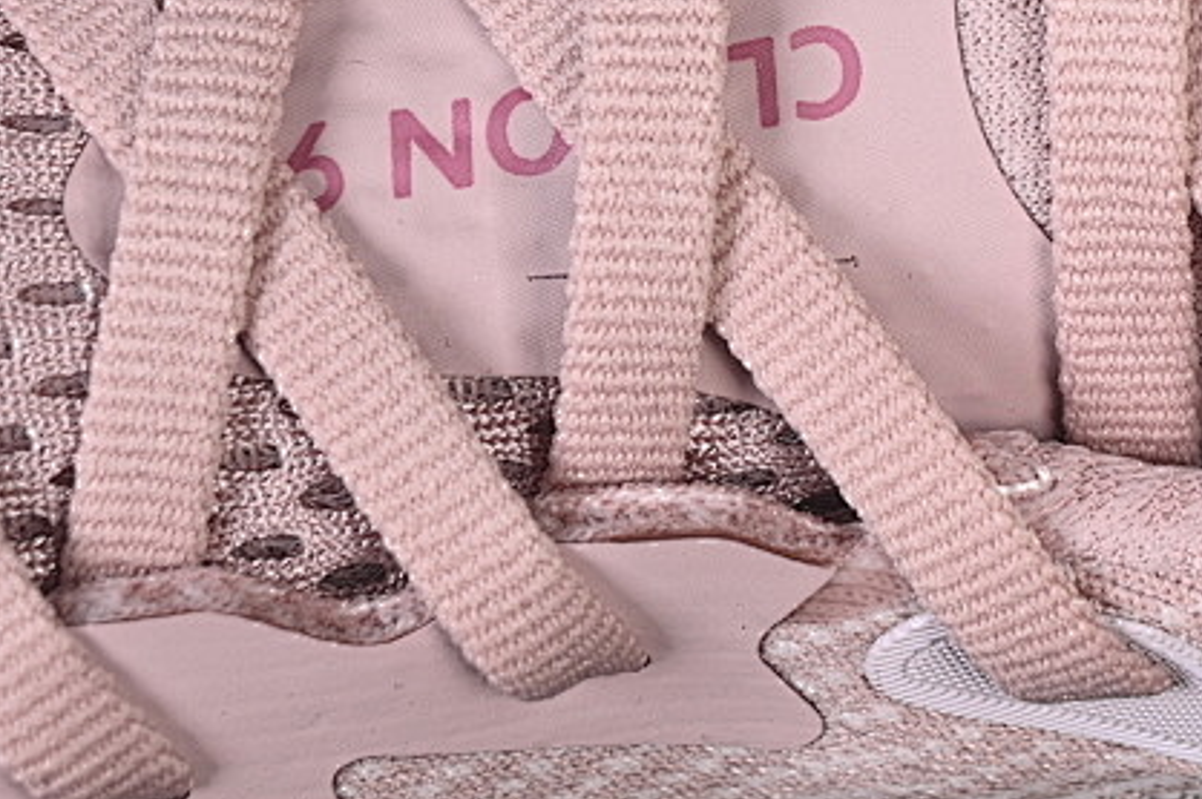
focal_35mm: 194
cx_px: 1015
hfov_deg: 10.6
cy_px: -63
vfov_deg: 7.0
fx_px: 6472
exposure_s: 1/80
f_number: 7.1
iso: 160
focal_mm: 50
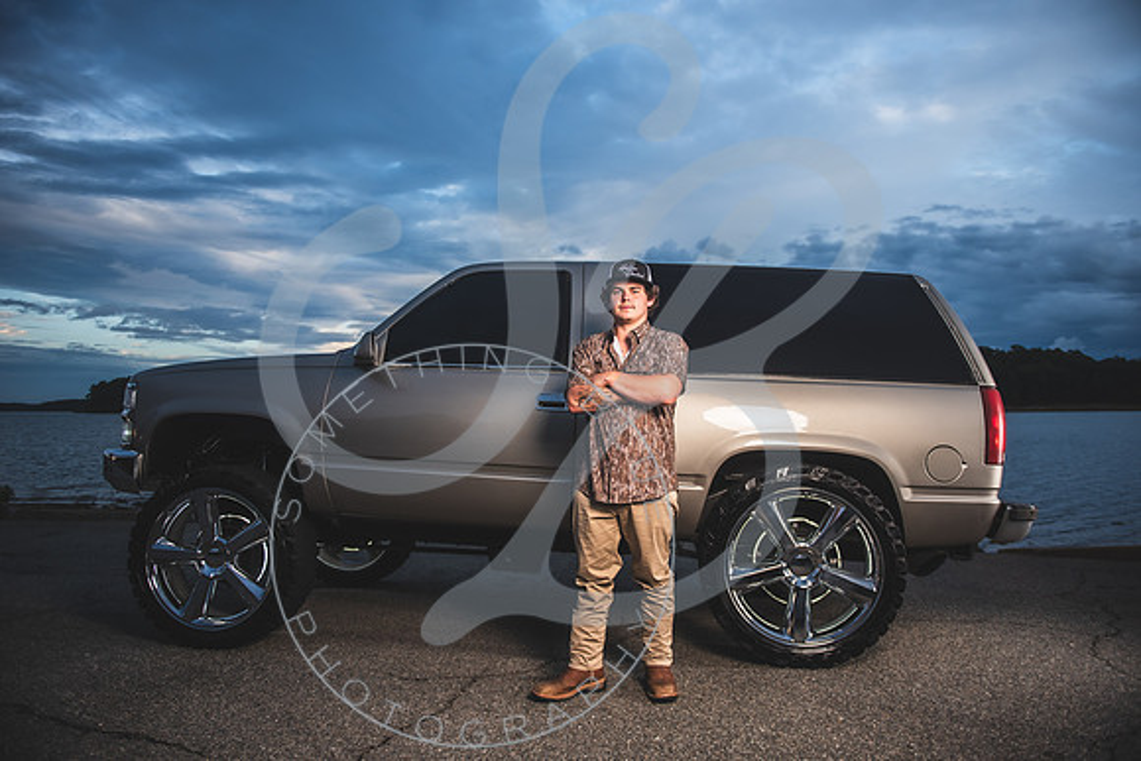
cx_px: 573
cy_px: 381
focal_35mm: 24
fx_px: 767
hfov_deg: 73.3
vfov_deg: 52.8
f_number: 2.8
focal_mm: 24
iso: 100
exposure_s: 1/500
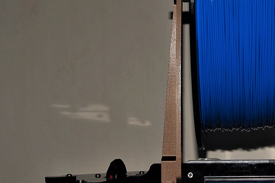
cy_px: 84
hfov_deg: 18.6
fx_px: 824
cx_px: 259
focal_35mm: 108
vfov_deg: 12.7
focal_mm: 38
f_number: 4.8
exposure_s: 1/60
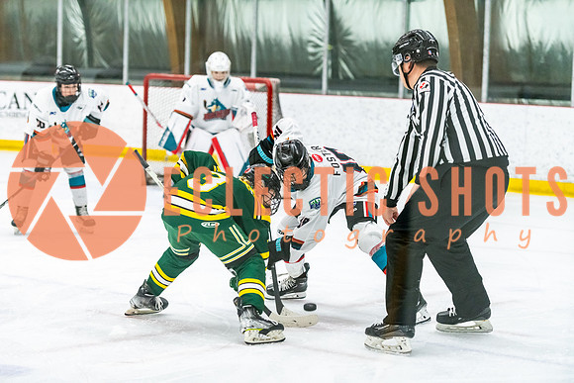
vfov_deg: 12.5
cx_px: 287
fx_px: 1754
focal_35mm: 110
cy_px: 192
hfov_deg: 18.6
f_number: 2.8
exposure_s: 1/800
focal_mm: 110
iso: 4000
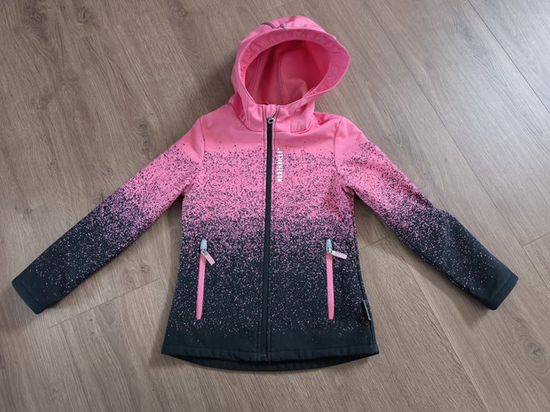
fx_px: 365
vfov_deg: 58.9
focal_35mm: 23
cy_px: 206
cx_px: 275
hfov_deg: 73.9
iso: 800
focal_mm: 6.57
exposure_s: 1/50
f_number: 1.6
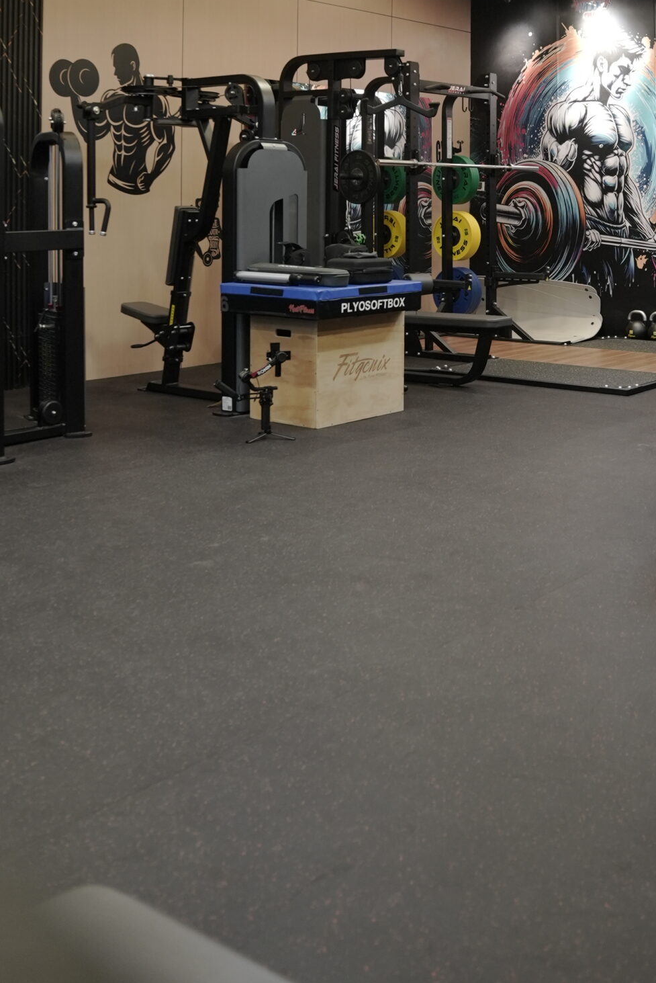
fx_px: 1147
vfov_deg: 44.2
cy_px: 200
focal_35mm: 42
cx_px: 477
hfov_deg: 31.5
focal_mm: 24
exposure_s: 1/100
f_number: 2.8
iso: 1250
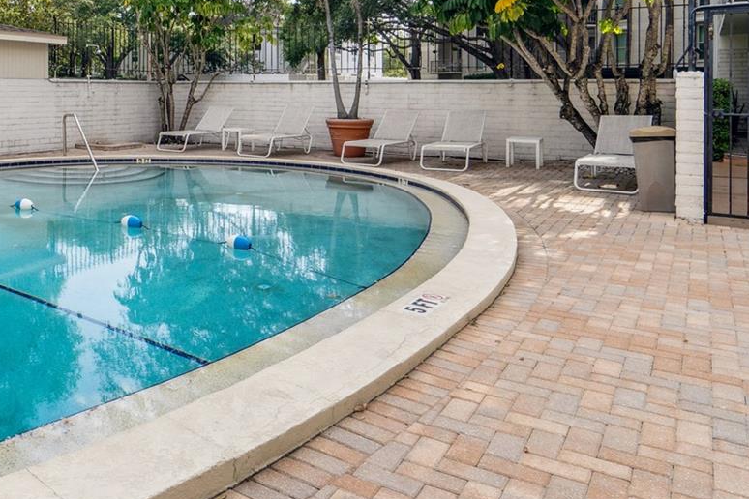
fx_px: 645
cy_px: 99
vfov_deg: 40.6
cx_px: 124
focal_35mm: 31
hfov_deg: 55.0
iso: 160
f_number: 8
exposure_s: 1/250
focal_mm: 10
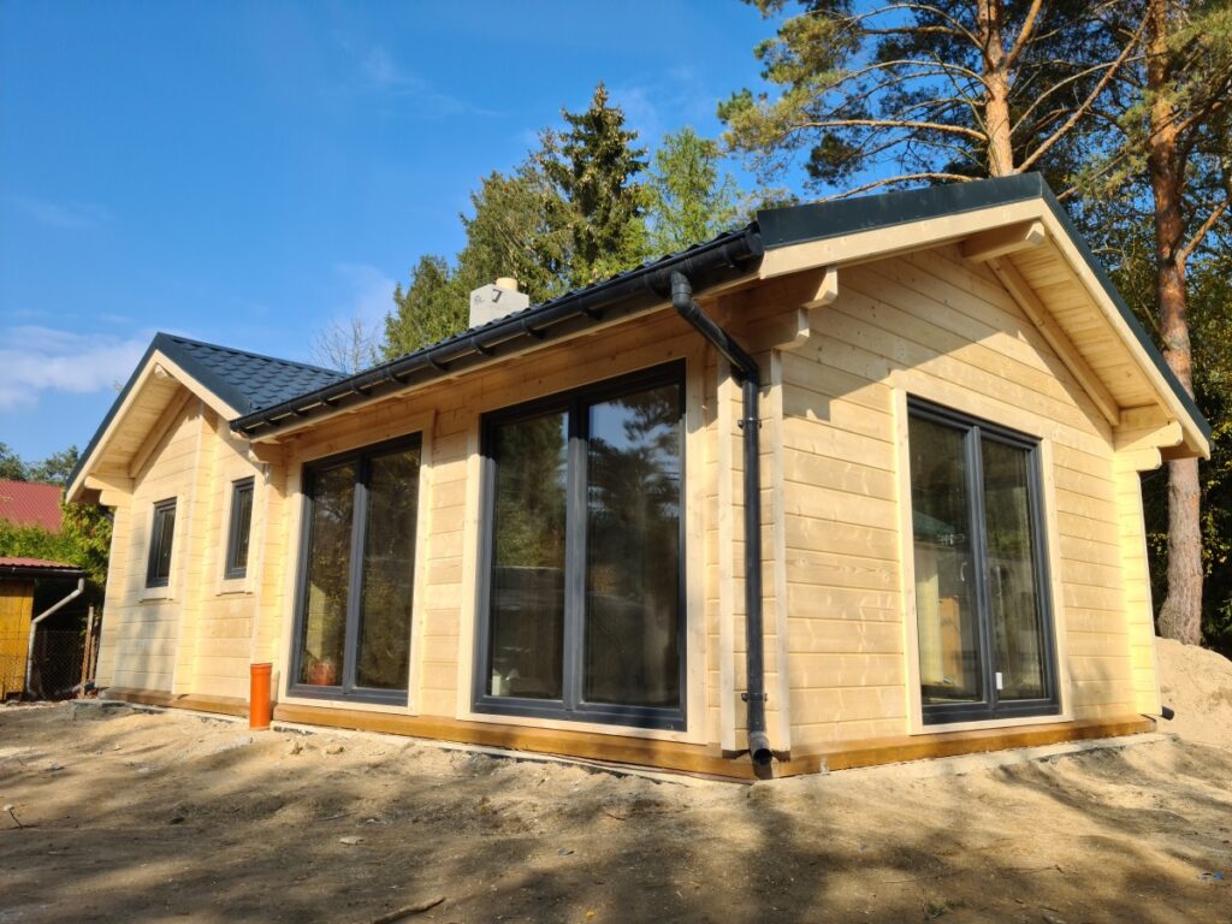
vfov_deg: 51.4
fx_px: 961
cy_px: 462
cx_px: 616
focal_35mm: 27
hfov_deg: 65.3
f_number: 2
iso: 25
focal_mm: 5.9
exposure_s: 1/612
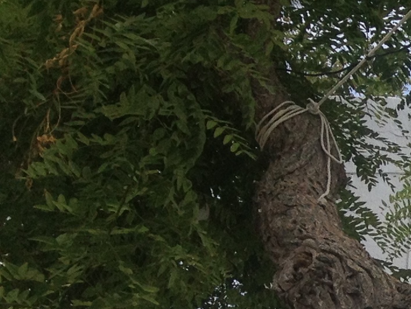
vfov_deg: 8.8
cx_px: 951
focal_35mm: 162
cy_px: 566
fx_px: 1924
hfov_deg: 10.6
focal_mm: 4.28
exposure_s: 1/1381
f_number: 2.4
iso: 50
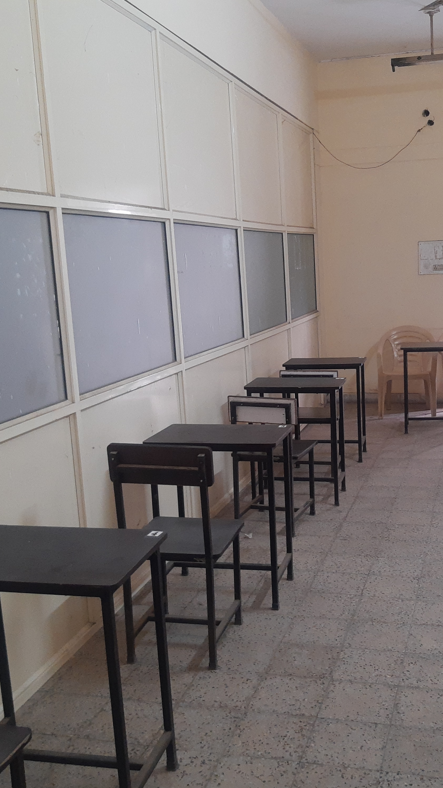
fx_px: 794
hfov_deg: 30.9
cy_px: 394
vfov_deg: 52.8
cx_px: 308
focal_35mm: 38
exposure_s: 1/50
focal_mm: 4.75
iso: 145
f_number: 1.7
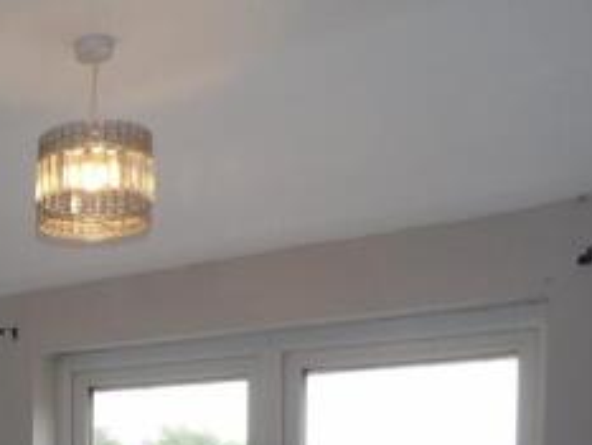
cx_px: -113
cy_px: 548
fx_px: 1027
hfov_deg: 28.2
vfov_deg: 22.3
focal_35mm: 60
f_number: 4.6
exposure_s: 1/60
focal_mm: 4.3
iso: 137
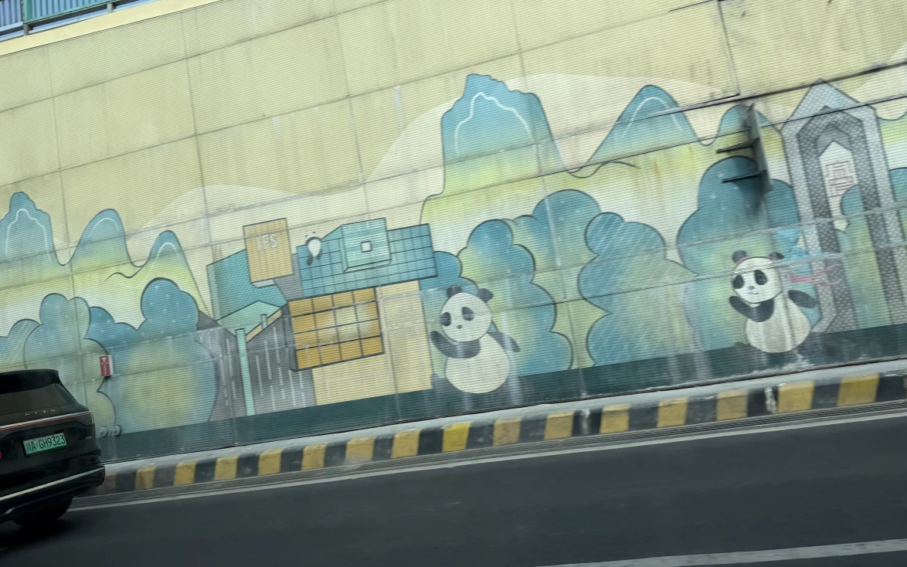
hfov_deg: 70.4
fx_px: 643
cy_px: 256
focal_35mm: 26
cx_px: 451
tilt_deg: +1.3
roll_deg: +7.4
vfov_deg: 47.5
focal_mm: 6.76
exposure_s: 1/395
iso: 80
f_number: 1.78
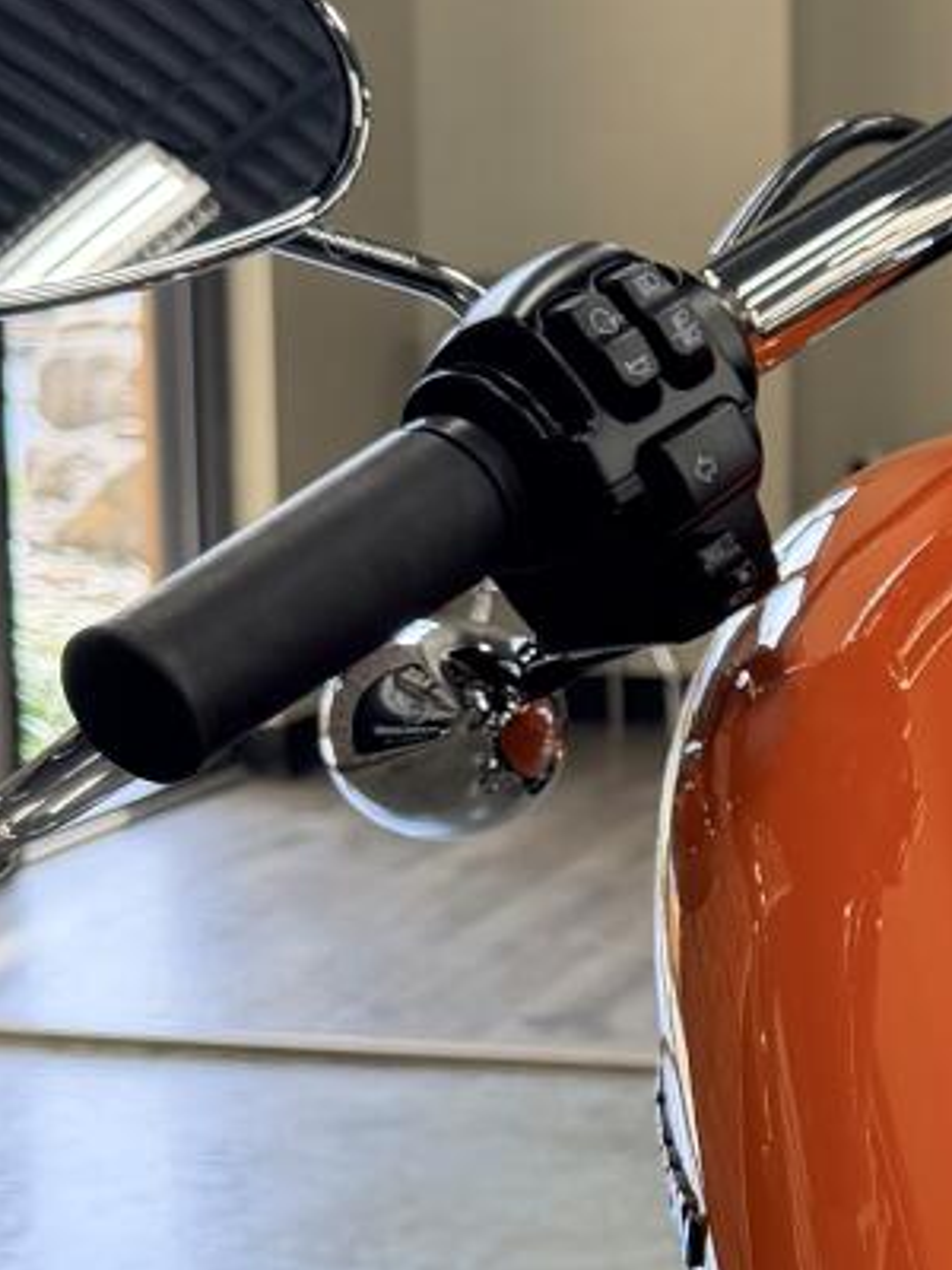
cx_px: 1322
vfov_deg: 21.5
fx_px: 3300
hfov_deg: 15.4
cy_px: 991
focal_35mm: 90
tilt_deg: -13.3
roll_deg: -2.3
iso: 200
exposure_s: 1/120
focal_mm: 6.76
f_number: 1.78
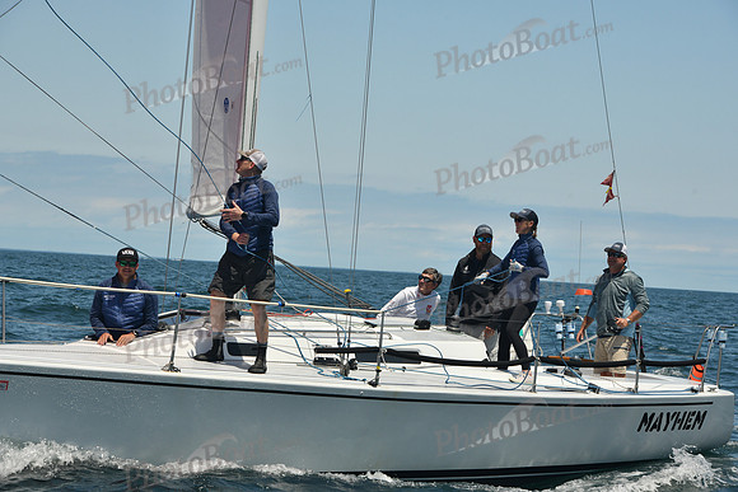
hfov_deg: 16.8
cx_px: 369
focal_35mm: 122
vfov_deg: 11.2
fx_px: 2501
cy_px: 246
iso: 320
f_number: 10
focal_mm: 122
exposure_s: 1/640
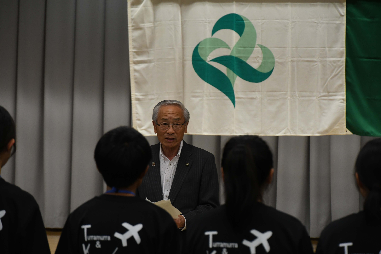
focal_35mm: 183
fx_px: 1937
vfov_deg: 7.5
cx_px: 190
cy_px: 127
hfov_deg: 11.2
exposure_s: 1/200
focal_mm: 122
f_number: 5.6
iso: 2500
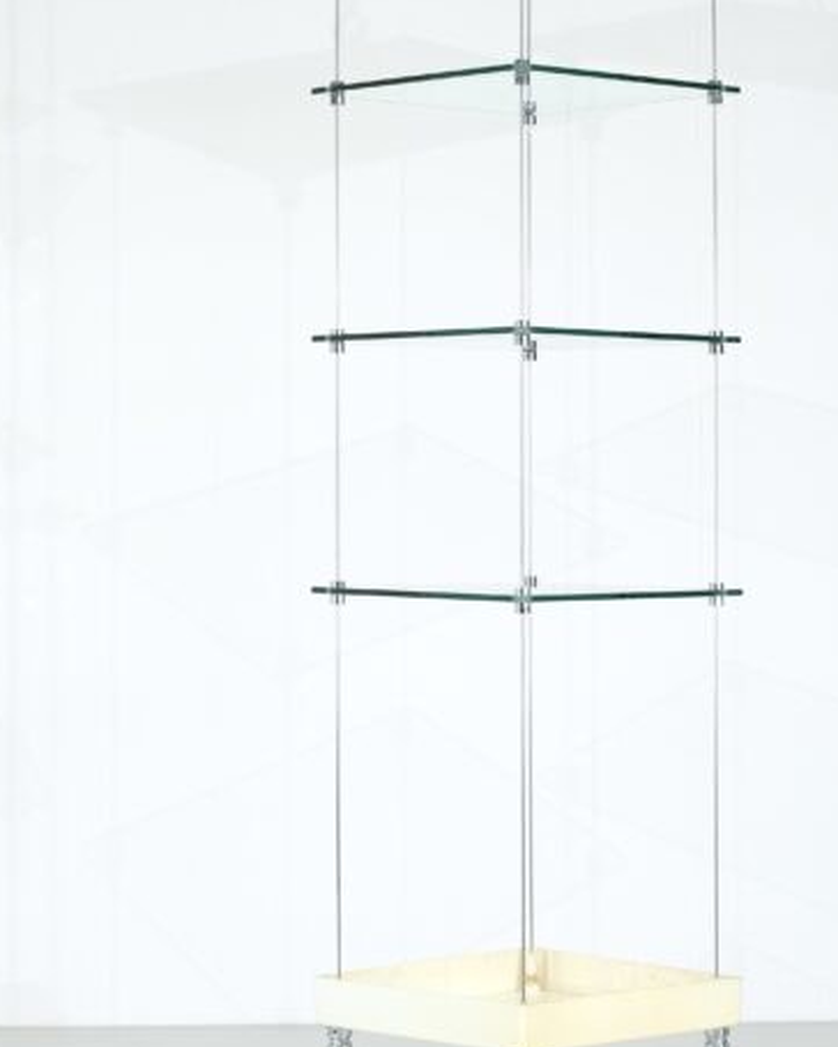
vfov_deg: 17.2
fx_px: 3472
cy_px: 466
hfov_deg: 13.8
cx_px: 463
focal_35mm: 112
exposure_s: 1/70
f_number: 5.6
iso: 800
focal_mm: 35
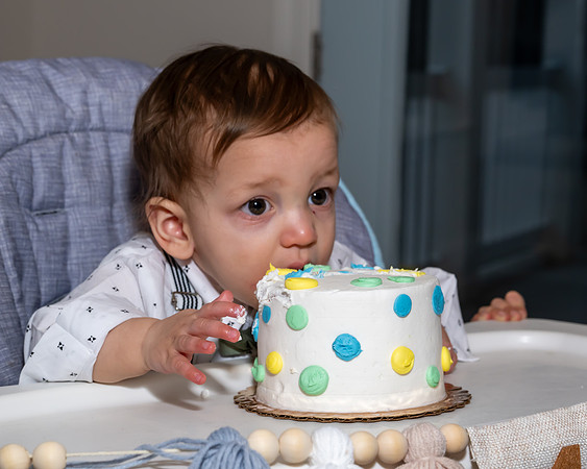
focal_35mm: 86
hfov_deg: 22.1
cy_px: 205
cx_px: 331
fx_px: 1502
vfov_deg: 17.7
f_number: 8
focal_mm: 58
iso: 640
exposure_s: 1/250
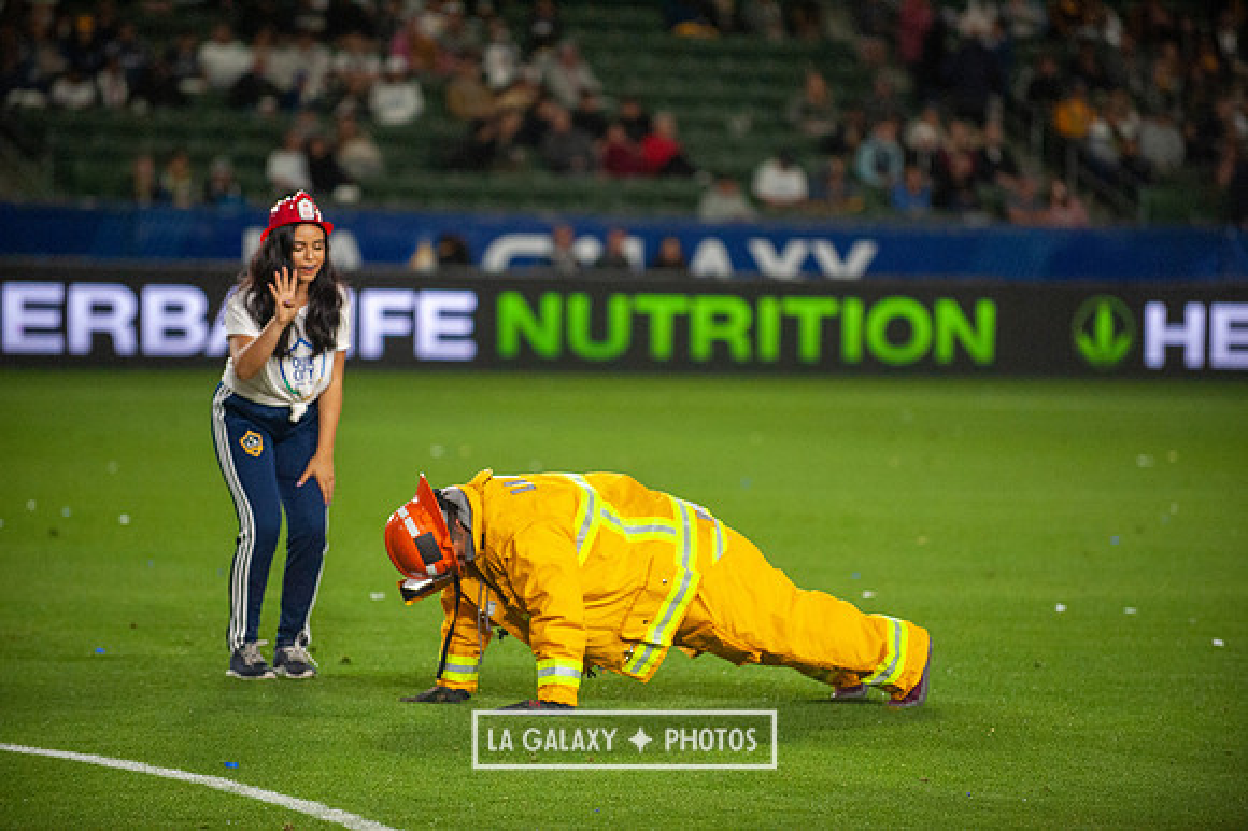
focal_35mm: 180
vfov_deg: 7.6
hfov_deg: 11.4
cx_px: 624
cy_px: 416
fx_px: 6236
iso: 3200
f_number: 2.8
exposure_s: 1/2500
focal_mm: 180
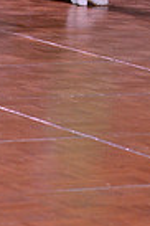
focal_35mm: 445
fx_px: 2788
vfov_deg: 4.6
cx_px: 241
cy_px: -196
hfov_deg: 3.1
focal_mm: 105
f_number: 5.6
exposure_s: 1/250
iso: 2000
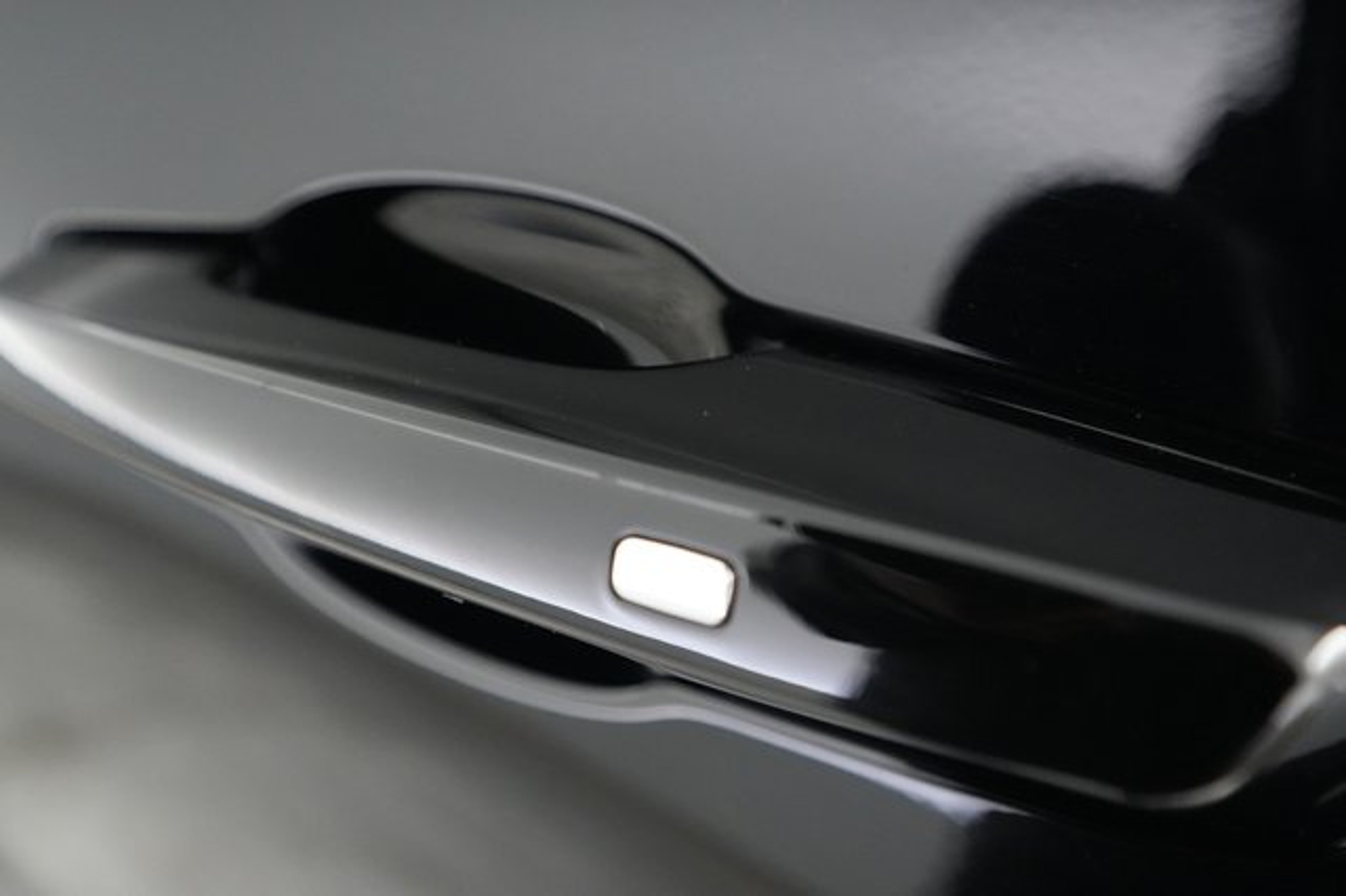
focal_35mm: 26
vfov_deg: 49.5
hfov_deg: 69.4
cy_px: 448
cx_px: 673
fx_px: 972
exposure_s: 1/160
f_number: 2.8
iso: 10000
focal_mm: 26
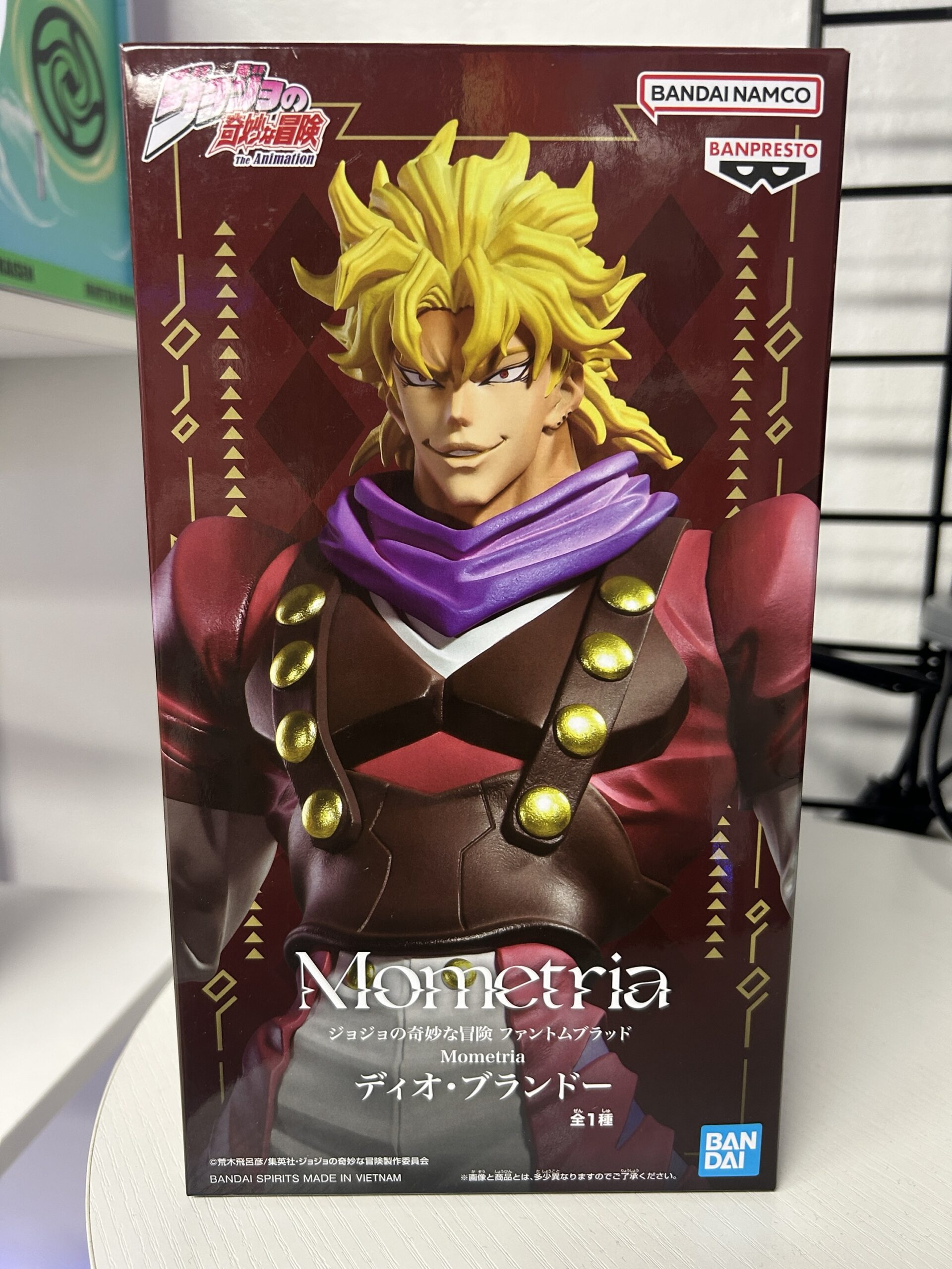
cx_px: 476
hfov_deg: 53.1
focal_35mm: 26
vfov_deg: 67.3
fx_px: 953
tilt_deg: -10.6
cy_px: 634
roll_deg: +0.6
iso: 160
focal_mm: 5.7
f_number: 1.5
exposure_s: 1/60
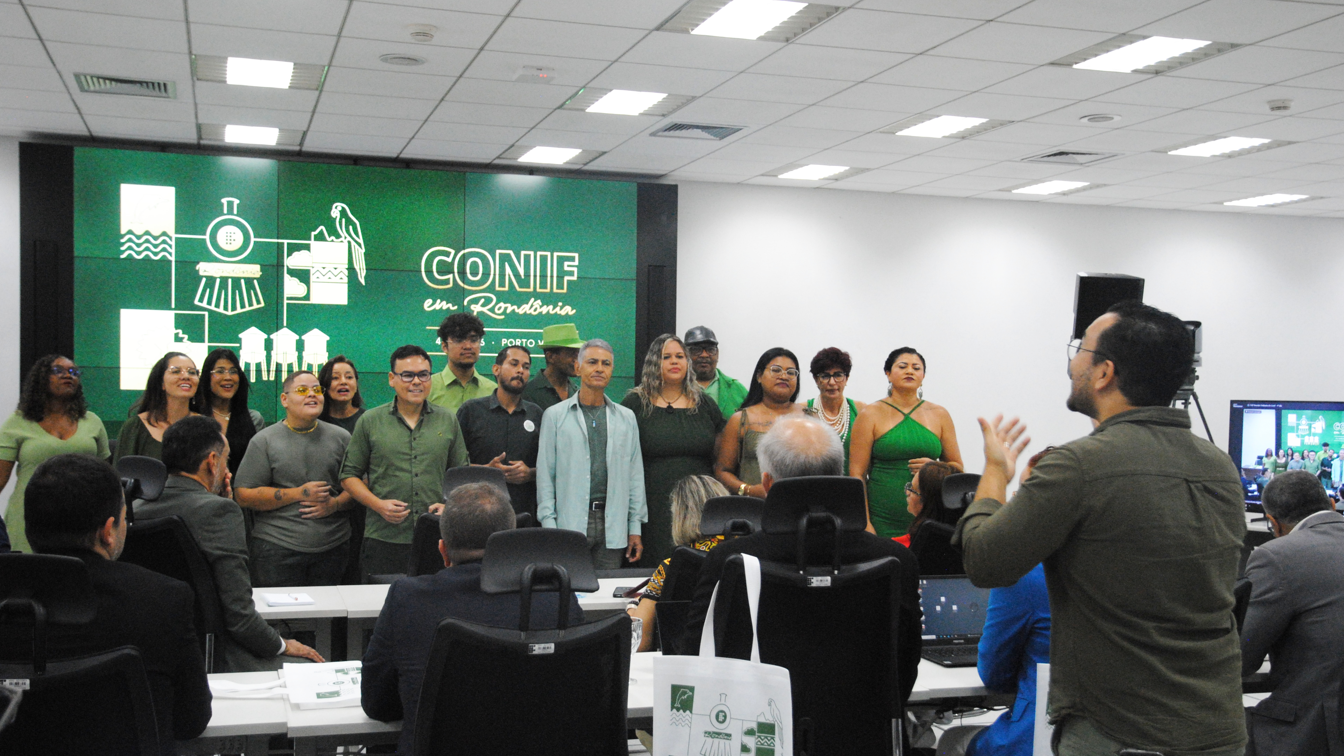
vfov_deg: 30.0
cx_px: 673
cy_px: 420
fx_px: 1409
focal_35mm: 40
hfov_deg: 51.0
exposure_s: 1/50
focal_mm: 25
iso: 900
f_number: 4
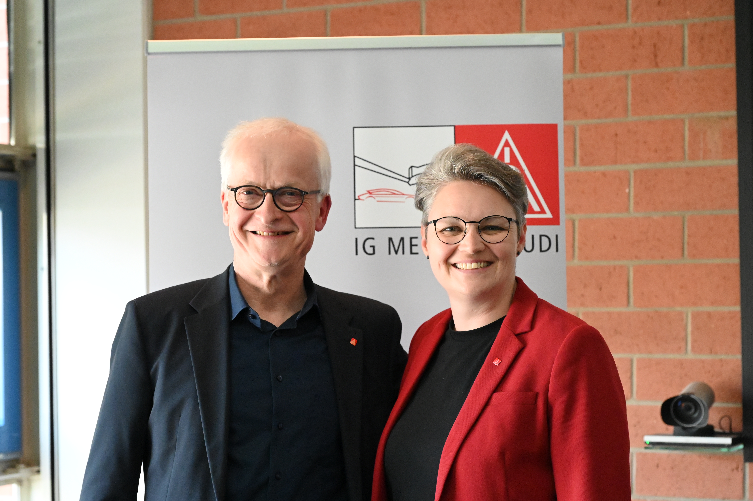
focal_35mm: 74
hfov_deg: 27.4
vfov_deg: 18.4
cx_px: 376
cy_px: 250
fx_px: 1547
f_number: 5.6
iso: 16000
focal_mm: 74
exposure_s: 1/640
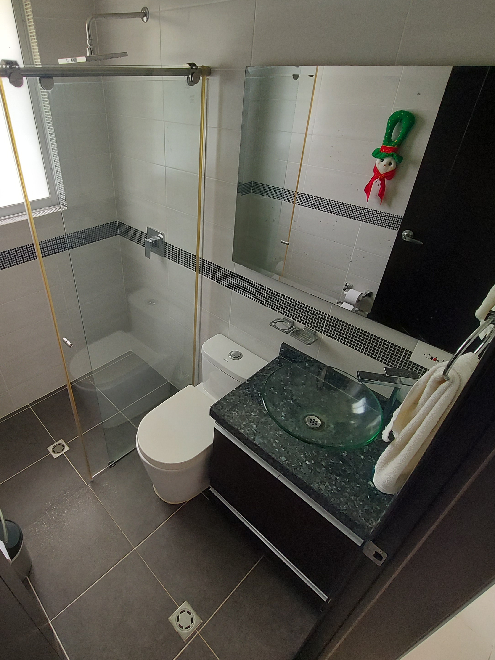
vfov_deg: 87.7
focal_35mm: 18
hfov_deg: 70.2
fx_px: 343
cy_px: 322
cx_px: 179
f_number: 2.2
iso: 125
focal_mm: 1.74
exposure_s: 1/60
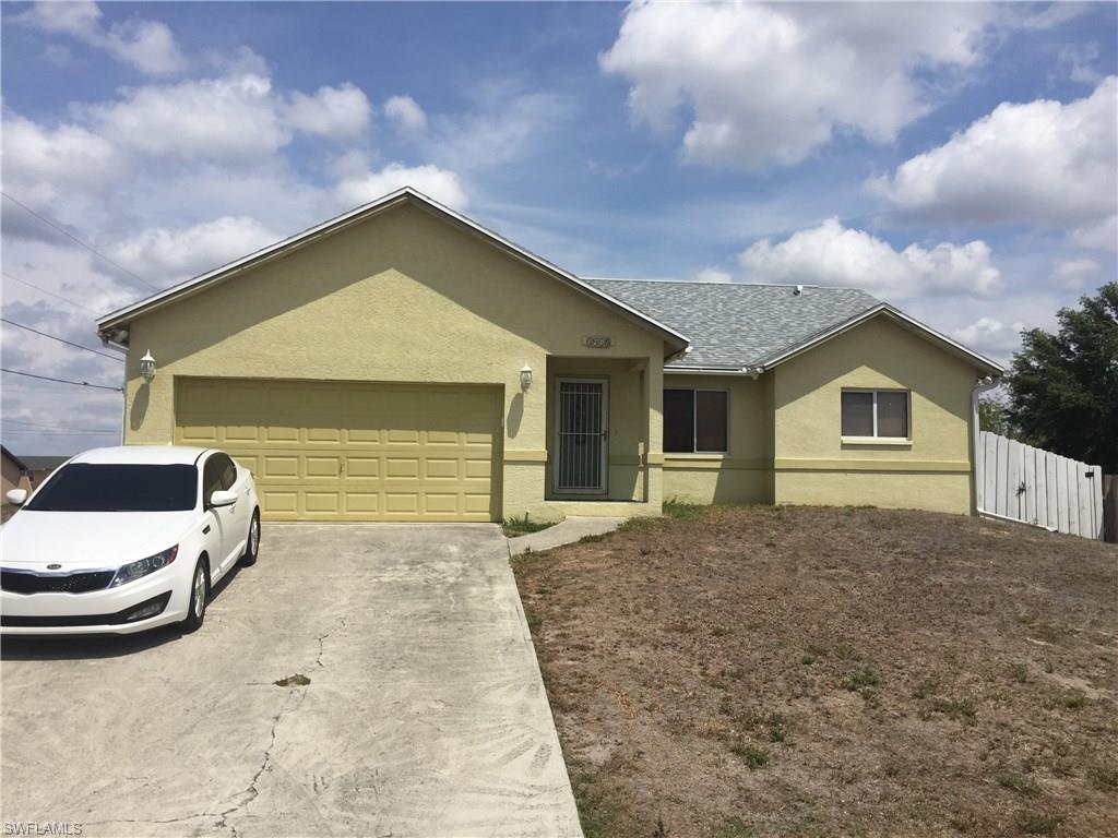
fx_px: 937
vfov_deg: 48.2
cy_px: 419
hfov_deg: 61.7
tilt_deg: +1.7
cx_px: 559
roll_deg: -1.2
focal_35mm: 29
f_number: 2.2
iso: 32
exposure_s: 1/3968
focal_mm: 4.15
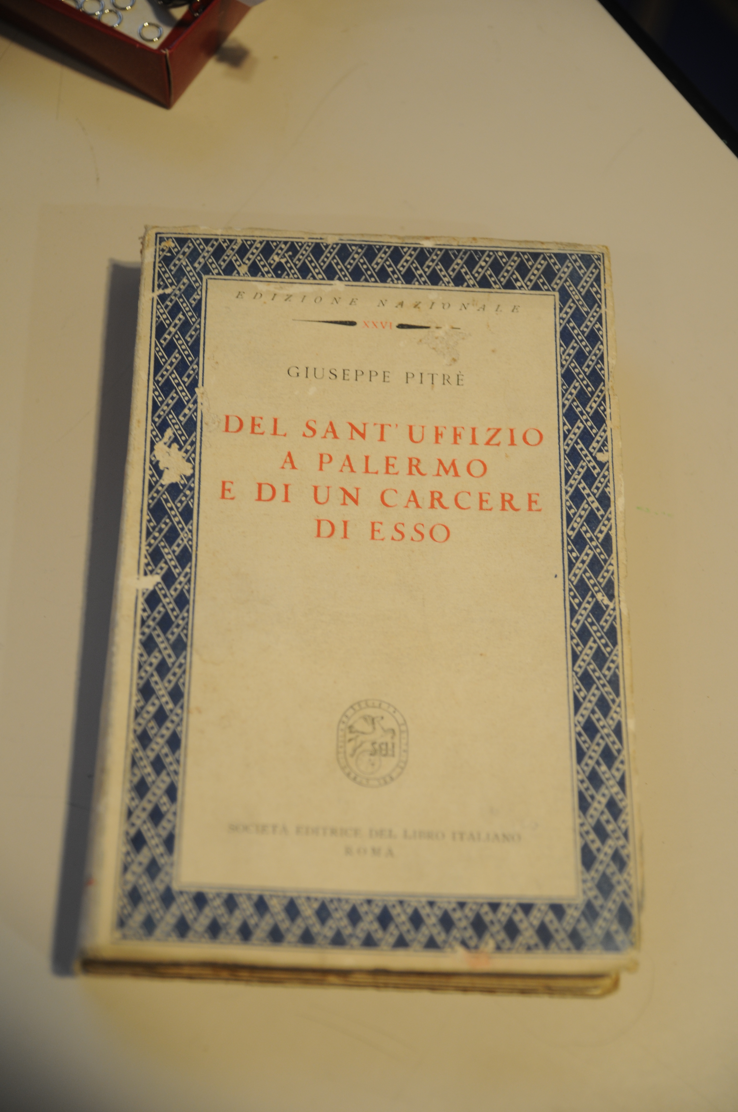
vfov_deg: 33.4
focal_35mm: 60
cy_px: 556
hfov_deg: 22.6
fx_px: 1850
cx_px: 369
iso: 200
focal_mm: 40
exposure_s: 1/30
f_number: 2.8
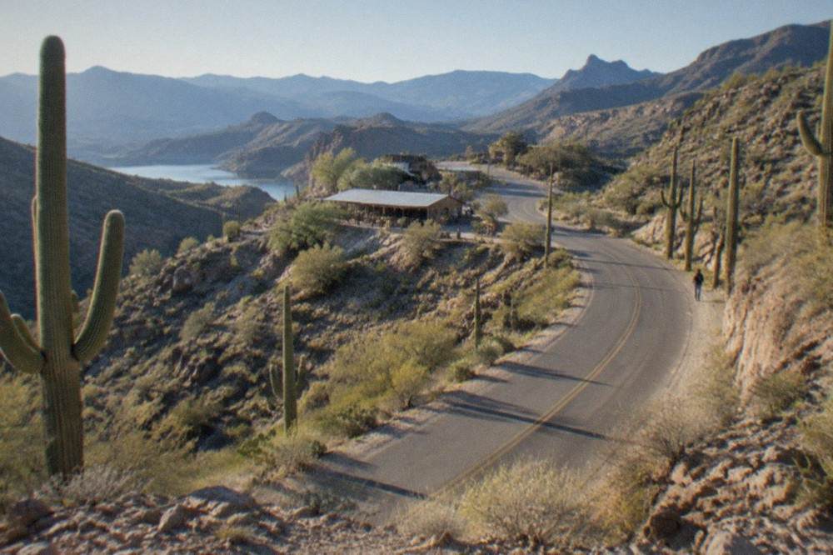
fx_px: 2429
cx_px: 416
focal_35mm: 105
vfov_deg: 13.0
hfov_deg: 19.5
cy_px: 278
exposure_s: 1/100
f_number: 10
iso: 200
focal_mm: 105
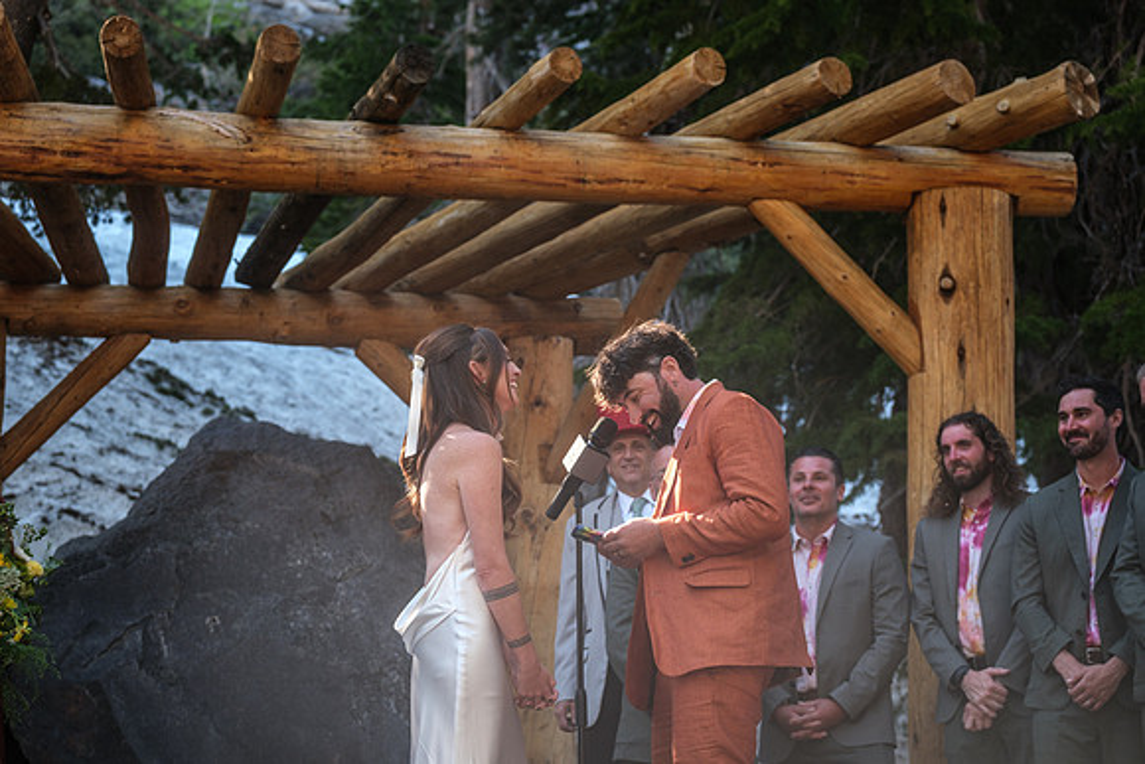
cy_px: 382
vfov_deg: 16.9
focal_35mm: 81
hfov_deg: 25.1
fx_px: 2577
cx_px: 572
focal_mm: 54.1
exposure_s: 1/210
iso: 400
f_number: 3.6
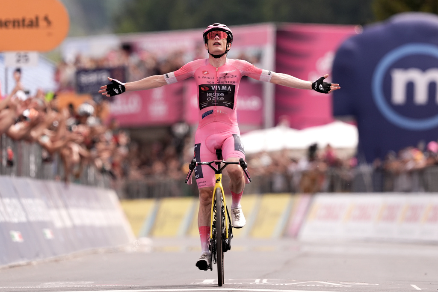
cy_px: 146
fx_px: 3649
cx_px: 219
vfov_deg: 4.6
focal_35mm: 300
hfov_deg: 6.9
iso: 640
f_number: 3.2
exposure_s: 1/5000
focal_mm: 300
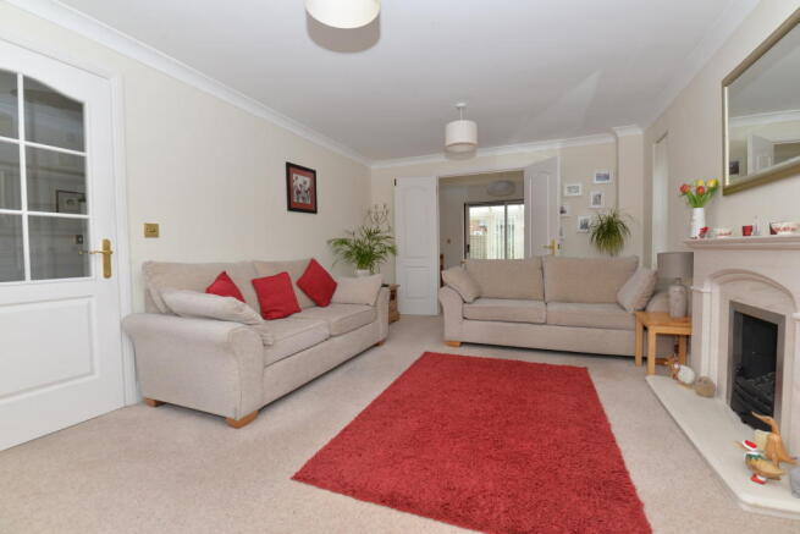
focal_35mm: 15
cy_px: 267
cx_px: 400
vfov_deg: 77.4
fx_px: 333
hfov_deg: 100.4
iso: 500
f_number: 6.3
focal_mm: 15
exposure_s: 1/60
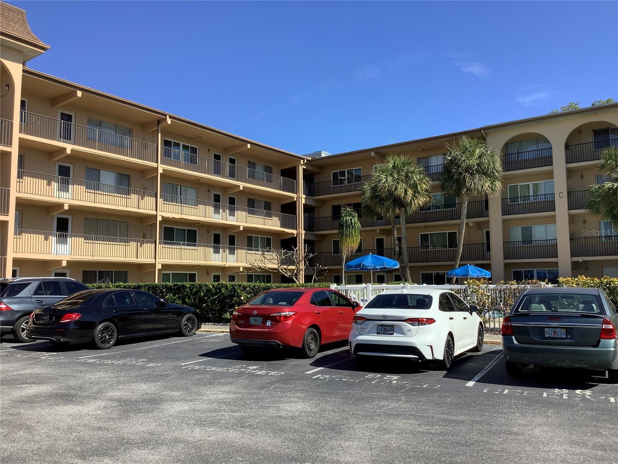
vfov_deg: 45.4
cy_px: 232
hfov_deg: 58.4
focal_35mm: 31
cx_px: 309
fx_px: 553
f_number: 2.4
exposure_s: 1/1087
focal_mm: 3.3
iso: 25
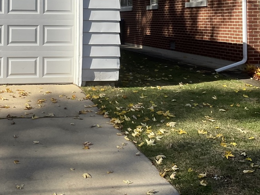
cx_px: 71
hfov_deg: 30.3
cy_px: -5
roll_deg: -0.7
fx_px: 473
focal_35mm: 63
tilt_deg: +2.7
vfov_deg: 22.3
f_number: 1.8
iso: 16
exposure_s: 1/1912
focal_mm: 3
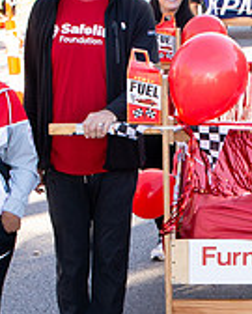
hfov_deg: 12.9
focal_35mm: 118
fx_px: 1097
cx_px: 255
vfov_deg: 15.9
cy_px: 323
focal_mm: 24
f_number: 7.1
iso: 800
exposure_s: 1/200
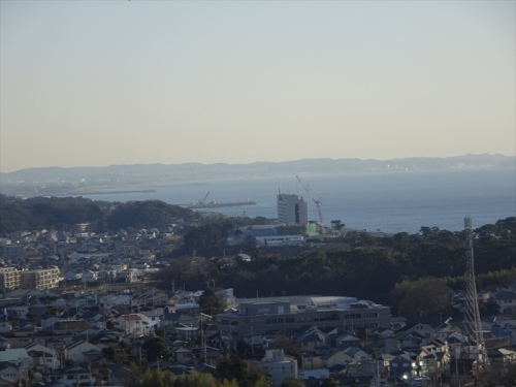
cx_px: 258
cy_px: 194
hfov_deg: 10.2
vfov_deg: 7.7
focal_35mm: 194
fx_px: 2892
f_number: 6.3
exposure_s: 1/500
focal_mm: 33.17
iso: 80
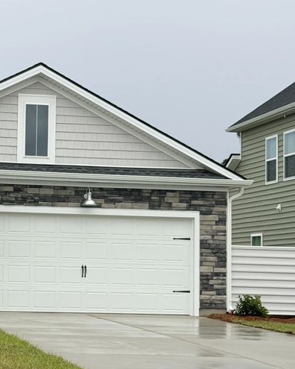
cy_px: 204
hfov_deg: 15.4
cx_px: -31
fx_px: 1059
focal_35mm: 97
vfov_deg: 19.8
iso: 64
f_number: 1.78
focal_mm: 6.76
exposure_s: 1/5208
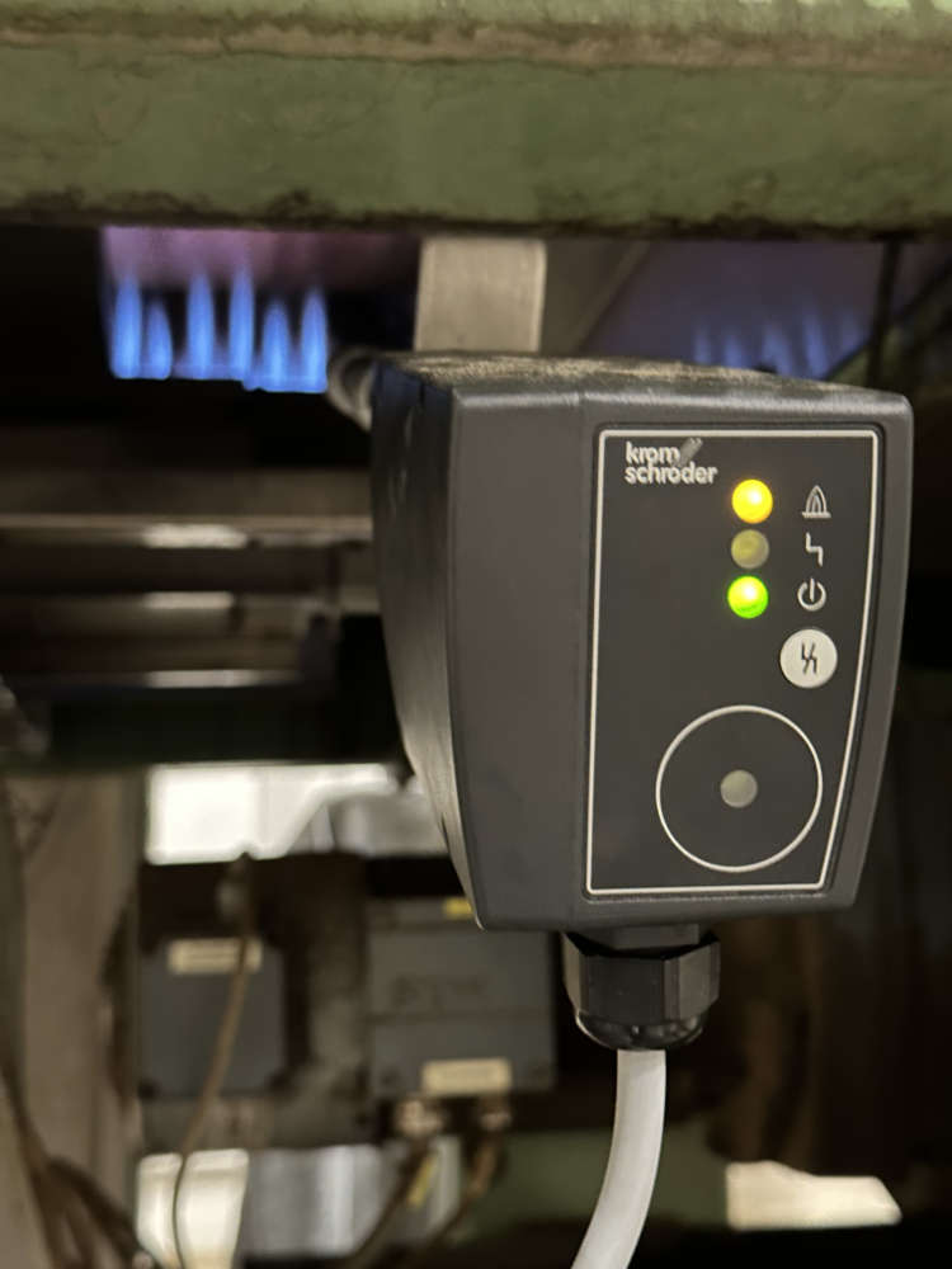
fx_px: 1760
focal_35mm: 48
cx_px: 476
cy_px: 634
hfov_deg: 30.3
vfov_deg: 39.7
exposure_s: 1/9
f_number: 1.8
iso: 800
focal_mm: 6.9
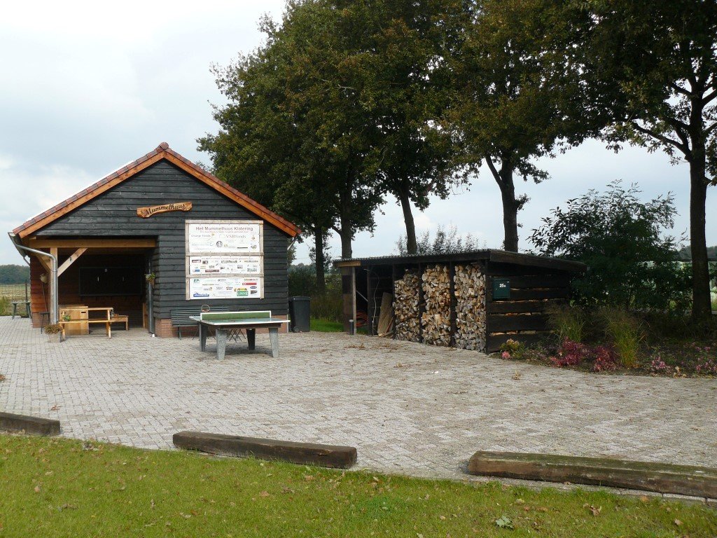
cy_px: 269
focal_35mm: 36
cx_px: 358
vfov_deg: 39.7
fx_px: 746
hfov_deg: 51.4
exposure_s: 1/200
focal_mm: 6
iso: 100
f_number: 4.5
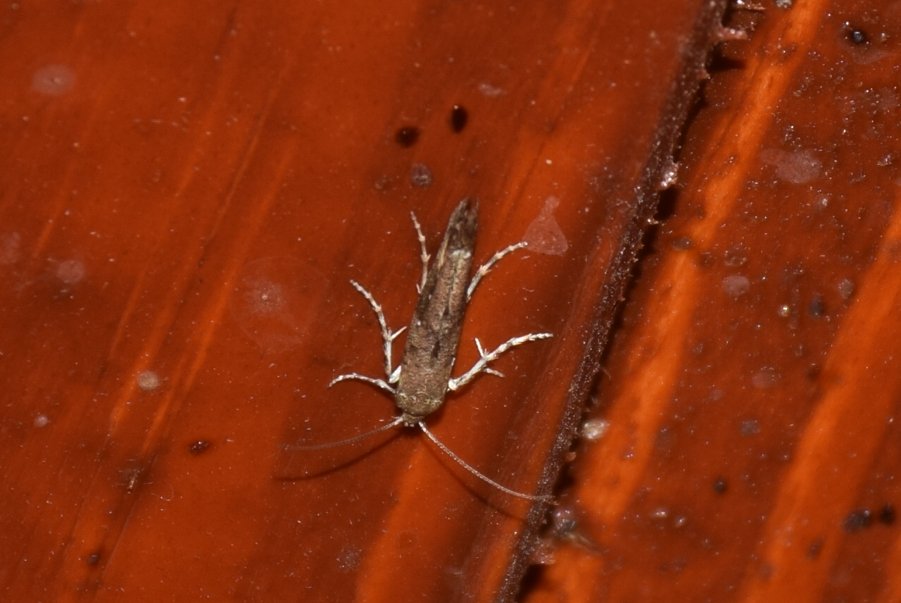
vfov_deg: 6.6
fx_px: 5260
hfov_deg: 9.8
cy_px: 302
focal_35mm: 210
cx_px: 450
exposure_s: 1/60
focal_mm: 140
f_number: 8
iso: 100
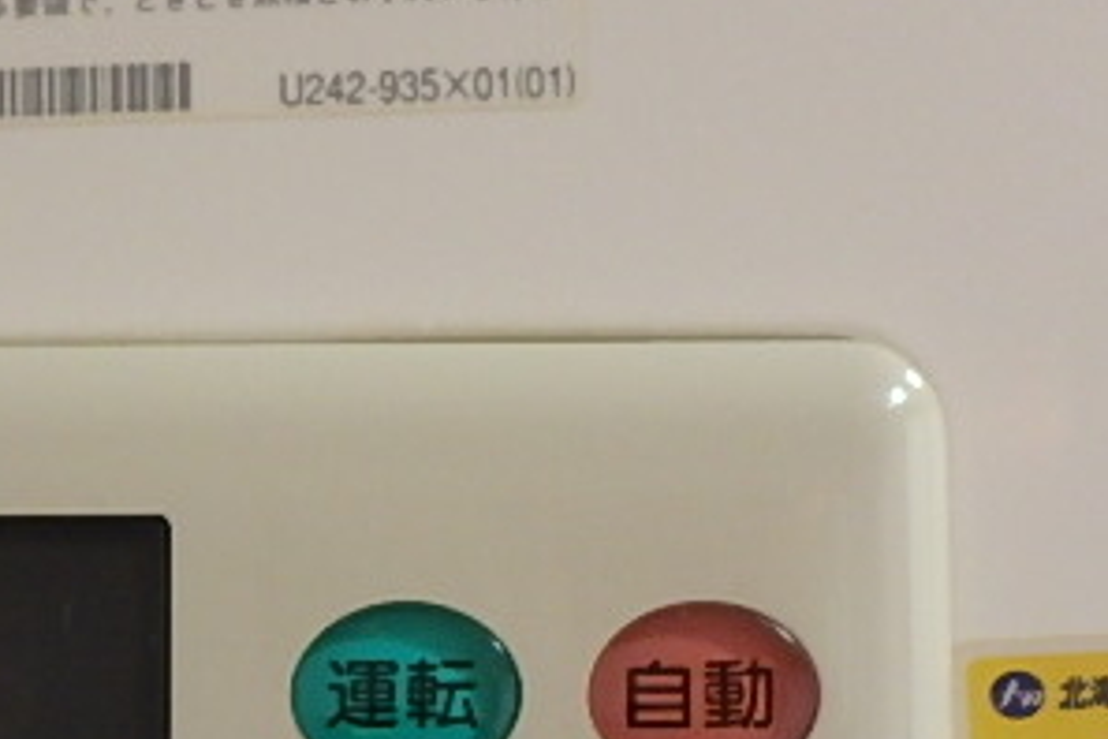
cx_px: 131
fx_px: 1446
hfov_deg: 39.2
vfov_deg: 25.8
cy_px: 873
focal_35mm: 47
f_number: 3.5
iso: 640
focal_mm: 3.7
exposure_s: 1/30
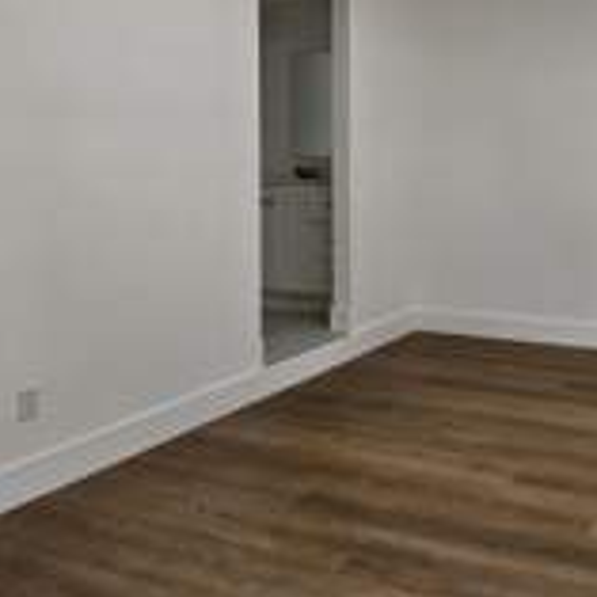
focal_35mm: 35
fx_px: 683
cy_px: 162
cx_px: 544
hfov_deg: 43.0
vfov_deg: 45.8
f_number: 2.2
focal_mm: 2.2
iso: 125
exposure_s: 1/60
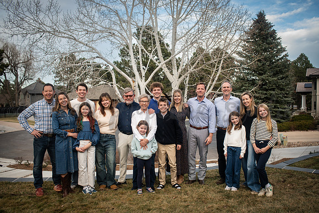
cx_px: 163
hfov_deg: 64.2
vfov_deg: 45.4
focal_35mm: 29
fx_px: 254
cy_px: 104
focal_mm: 28
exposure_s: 1/250
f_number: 6.3
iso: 640
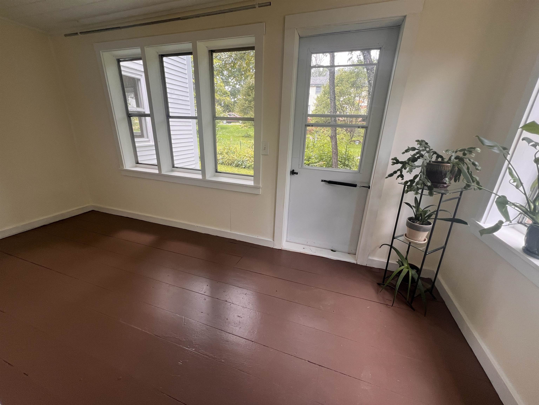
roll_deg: -1.5
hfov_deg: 106.2
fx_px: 202
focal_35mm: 13
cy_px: 202
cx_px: 270
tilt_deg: -19.6
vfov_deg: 89.9
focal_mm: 1.57
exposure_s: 1/99
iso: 64
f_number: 1.8
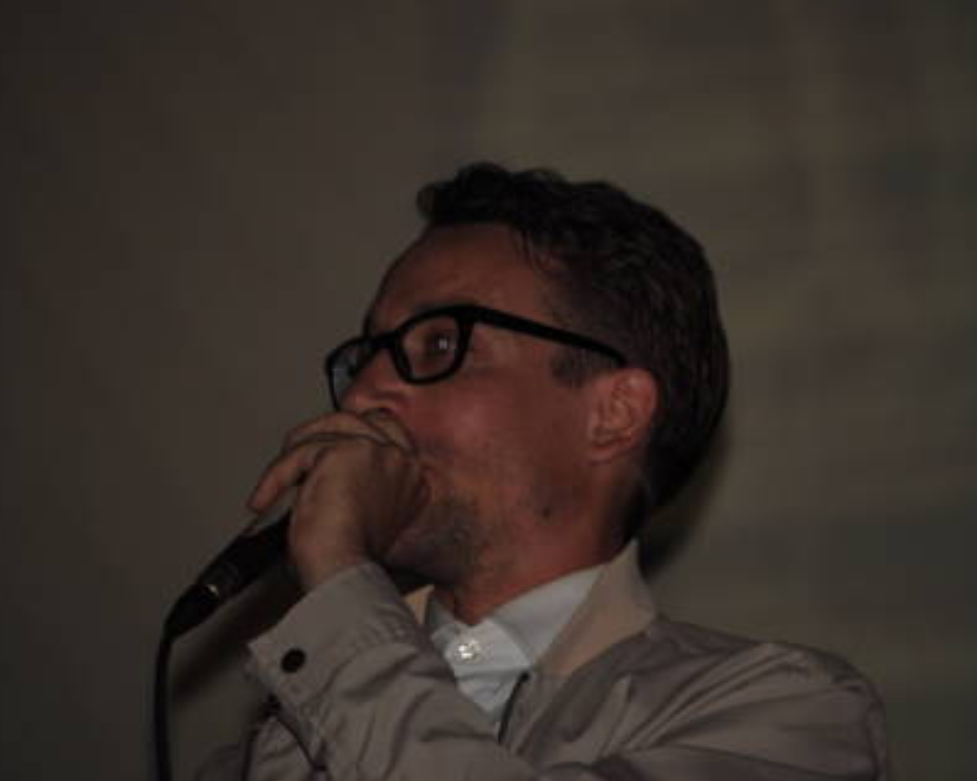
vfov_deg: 4.5
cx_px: 533
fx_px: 9826
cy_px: 389
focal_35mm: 340
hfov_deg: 5.7
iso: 200
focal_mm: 200
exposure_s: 1/60
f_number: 5.6
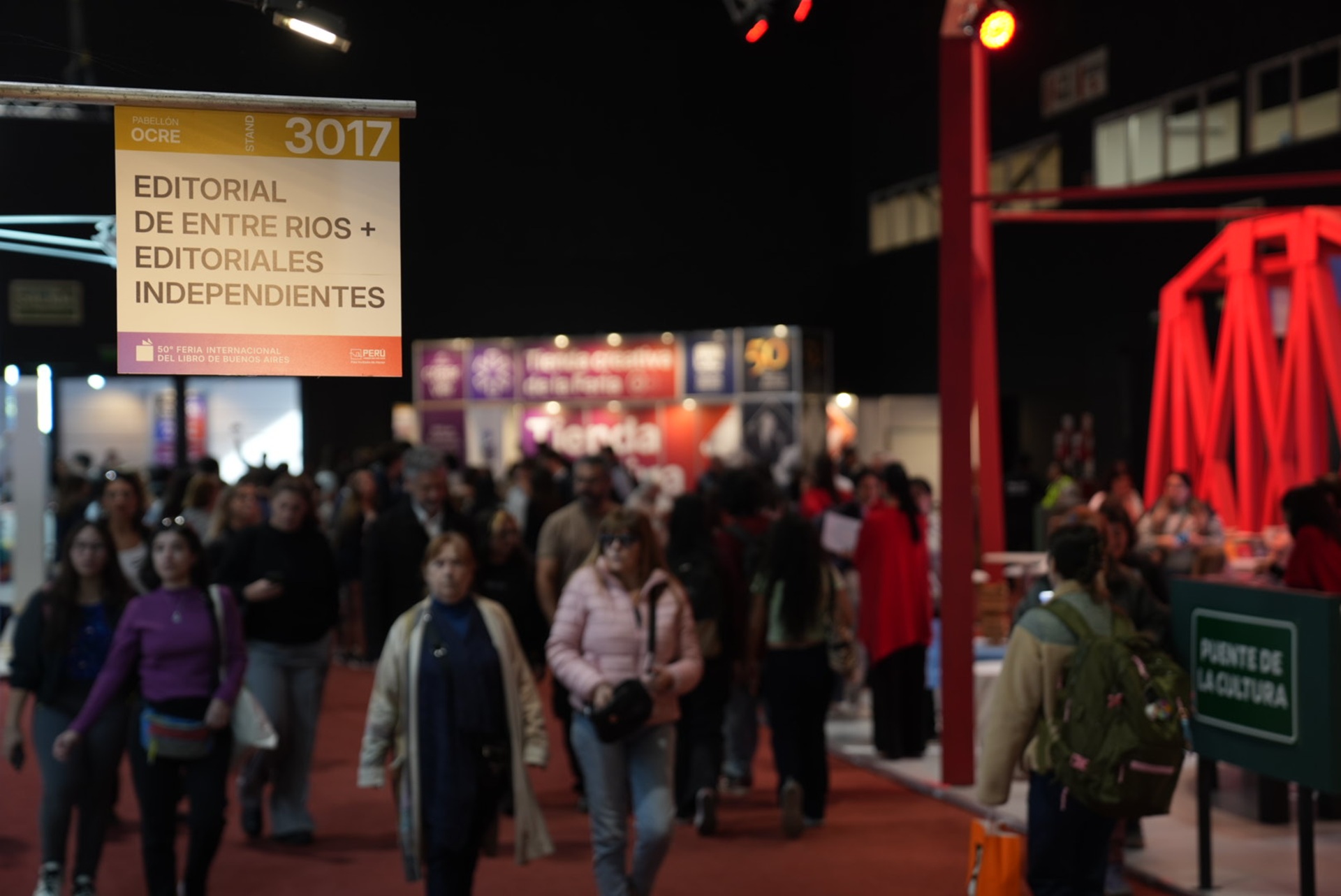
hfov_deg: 32.4
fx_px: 2311
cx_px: 670
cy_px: 448
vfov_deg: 21.9
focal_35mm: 62
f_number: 2.8
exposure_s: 1/125
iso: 400
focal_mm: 62
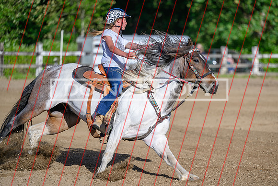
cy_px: 100
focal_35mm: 161
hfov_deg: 12.7
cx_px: 149
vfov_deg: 8.5
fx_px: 1246
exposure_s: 1/2500
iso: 180
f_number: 2.8
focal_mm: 150
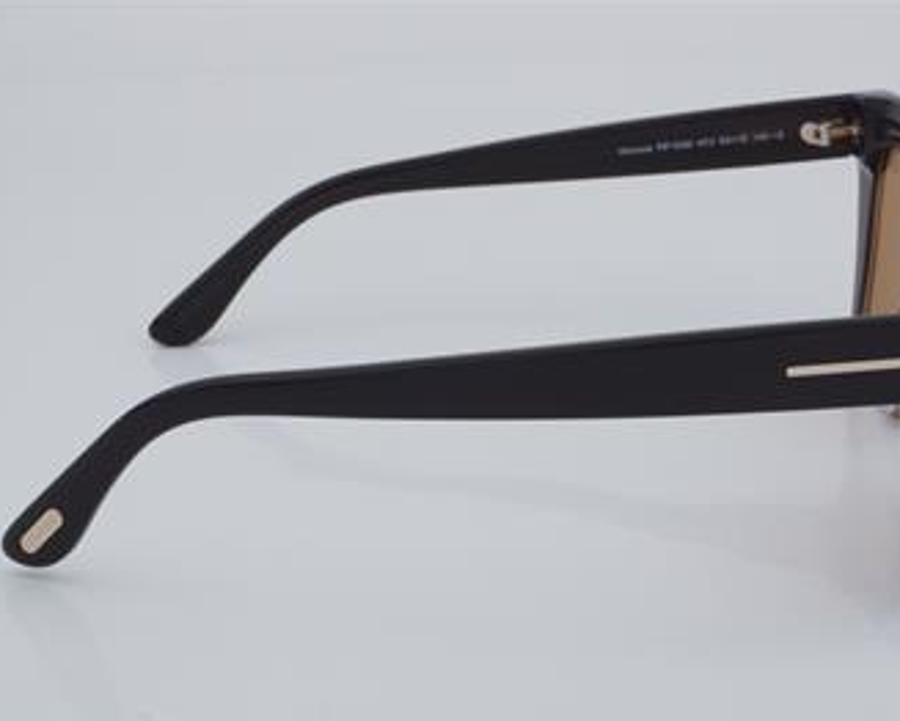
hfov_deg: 22.2
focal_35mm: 86
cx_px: 490
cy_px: 363
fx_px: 2292
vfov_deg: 17.9
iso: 100
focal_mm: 50
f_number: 32
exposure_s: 1/4
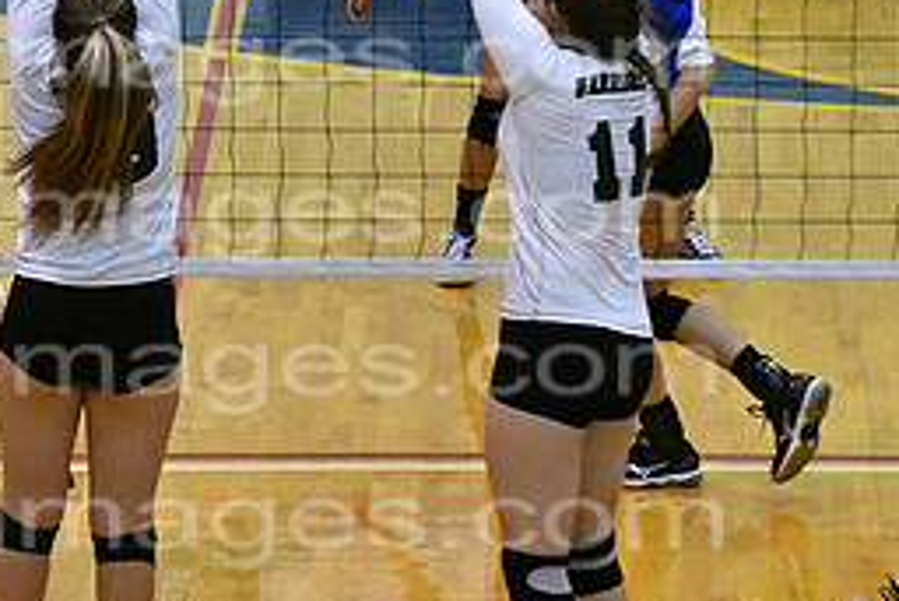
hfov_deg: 4.3
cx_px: -70
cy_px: 293
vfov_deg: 2.9
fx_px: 11868
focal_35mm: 475
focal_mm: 140
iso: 8000
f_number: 4
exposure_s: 1/640
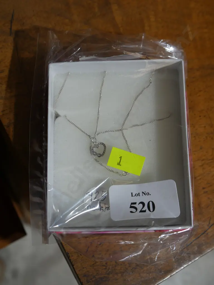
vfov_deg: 41.2
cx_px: 107
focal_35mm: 46
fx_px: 379
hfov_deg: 31.5
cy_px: 142
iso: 250
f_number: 5.1
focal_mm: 23
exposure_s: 1/60
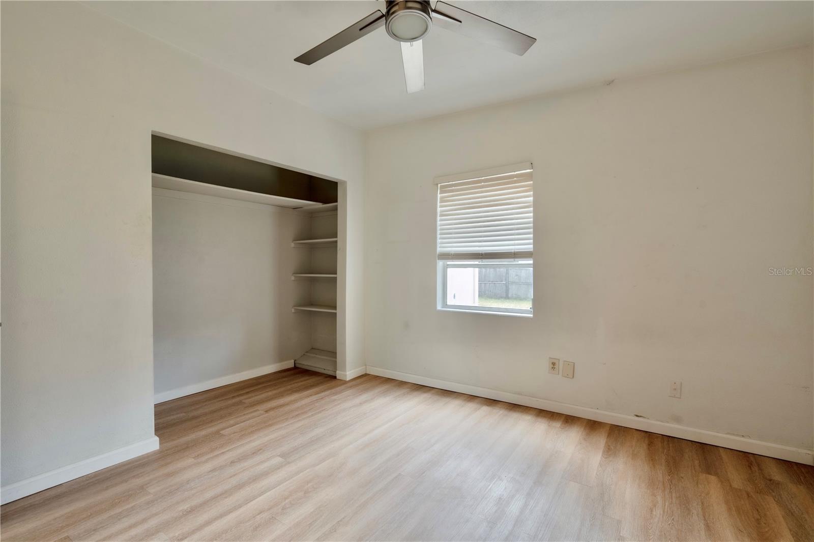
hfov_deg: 96.7
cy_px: 271
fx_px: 362
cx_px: 407
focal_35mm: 16
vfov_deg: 73.7
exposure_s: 1/800
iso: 800
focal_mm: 16
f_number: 8
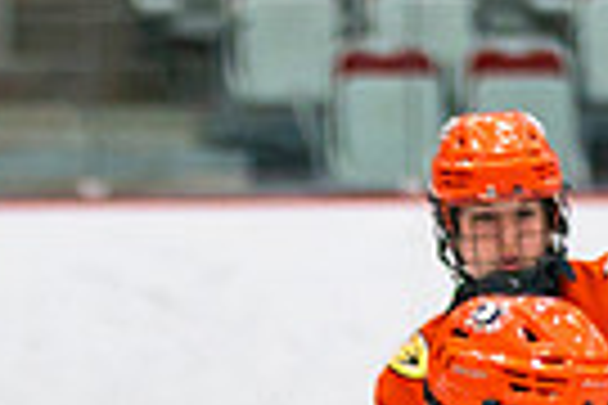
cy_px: 1051
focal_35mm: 1035
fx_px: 17479
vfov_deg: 1.3
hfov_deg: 2.0
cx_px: 164
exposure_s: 1/640
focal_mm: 140
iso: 640
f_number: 2.8
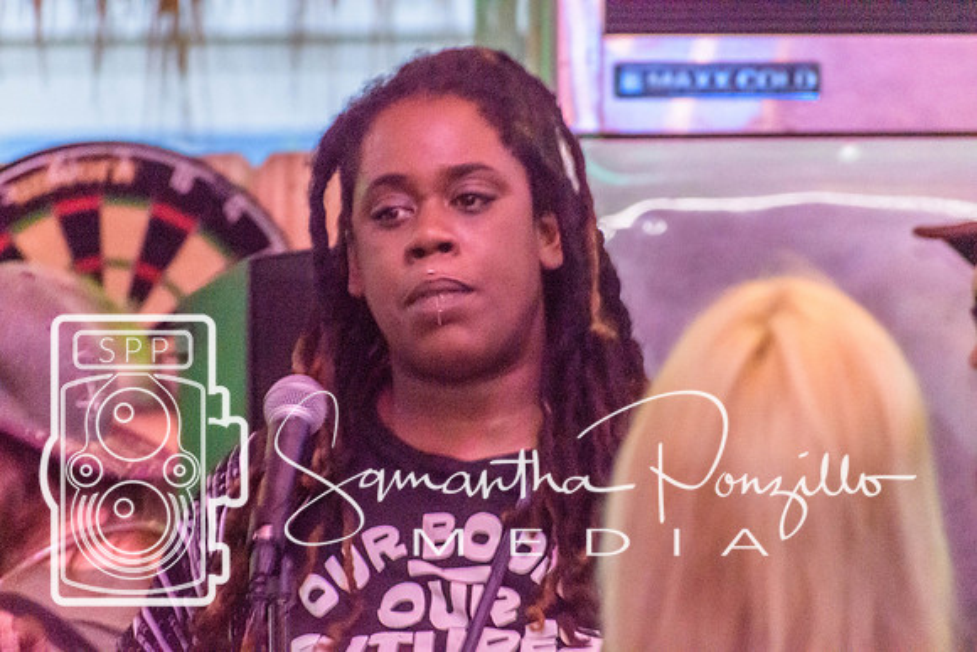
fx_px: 11400
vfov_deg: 3.3
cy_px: 326
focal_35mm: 420
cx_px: 488
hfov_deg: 4.9
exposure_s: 1/25
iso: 12800
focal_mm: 280
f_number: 6.3
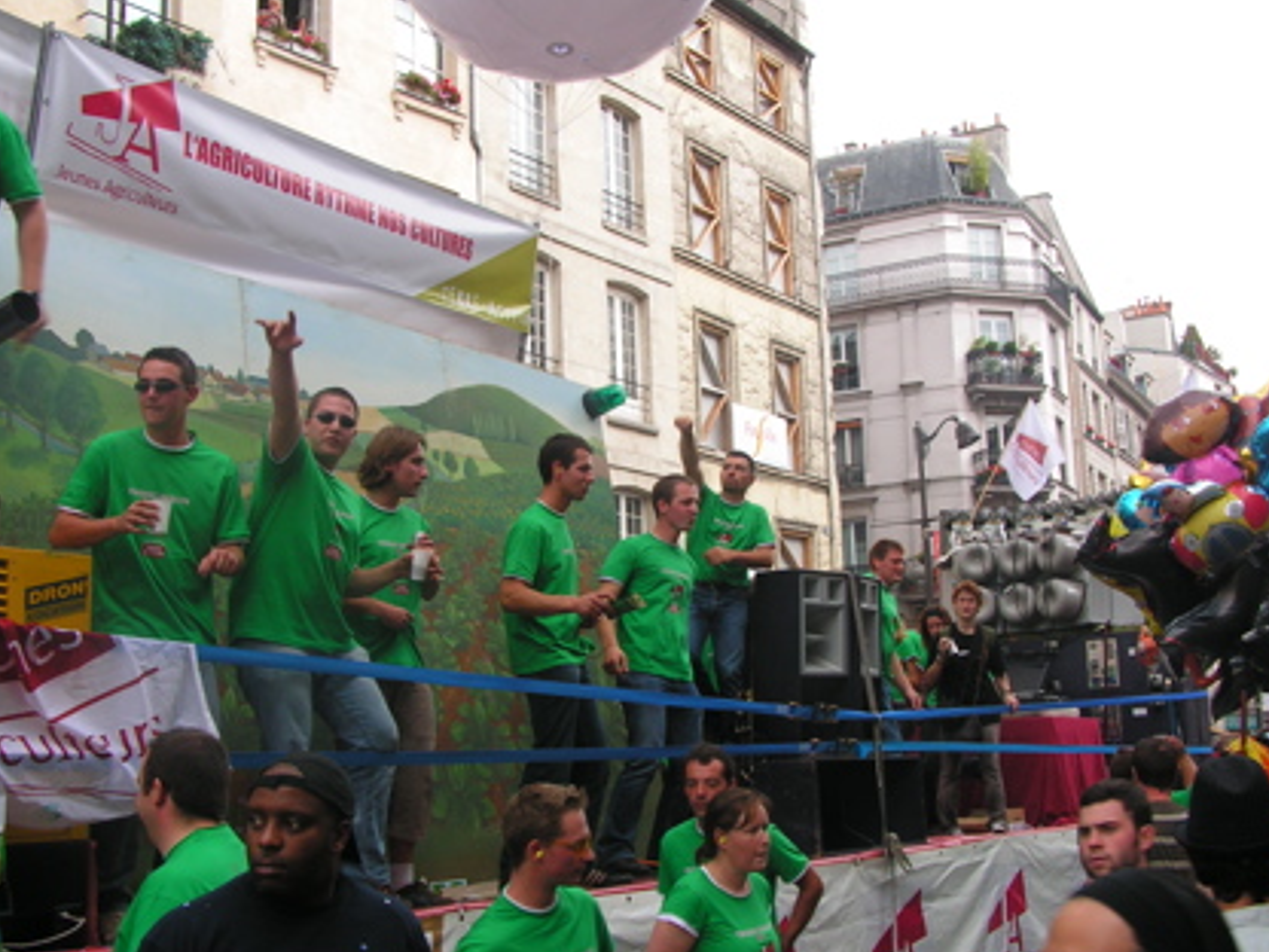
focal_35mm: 42
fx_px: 1540
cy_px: 520
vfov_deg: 34.3
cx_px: 647
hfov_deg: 44.8
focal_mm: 6.3
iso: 50
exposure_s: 1/60
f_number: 5.6
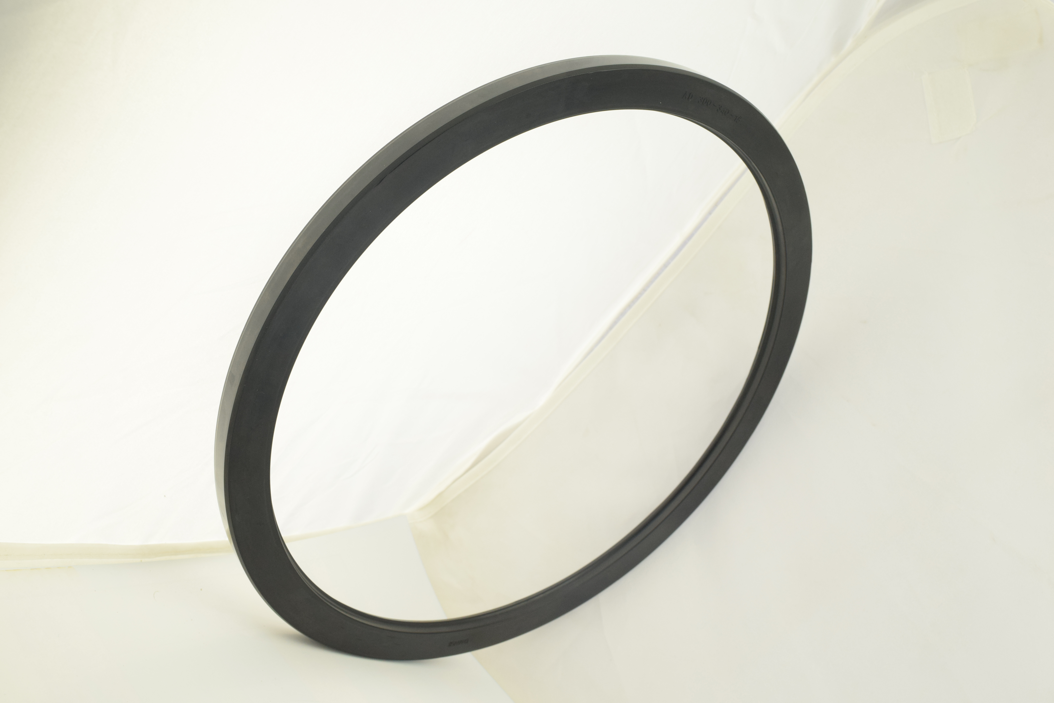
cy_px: 352
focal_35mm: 38
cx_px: 527
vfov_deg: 35.5
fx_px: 1098
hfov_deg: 51.3
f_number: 10
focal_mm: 25
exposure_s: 1/80
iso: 800
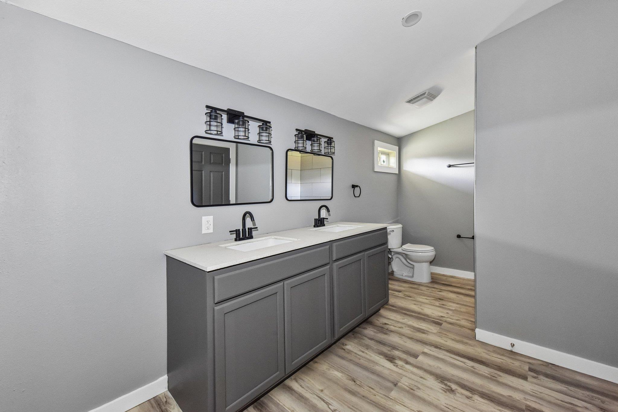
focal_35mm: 14
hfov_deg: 104.3
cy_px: 206
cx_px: 309
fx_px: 240
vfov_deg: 81.2
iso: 1800
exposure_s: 1/15
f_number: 8
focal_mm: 14
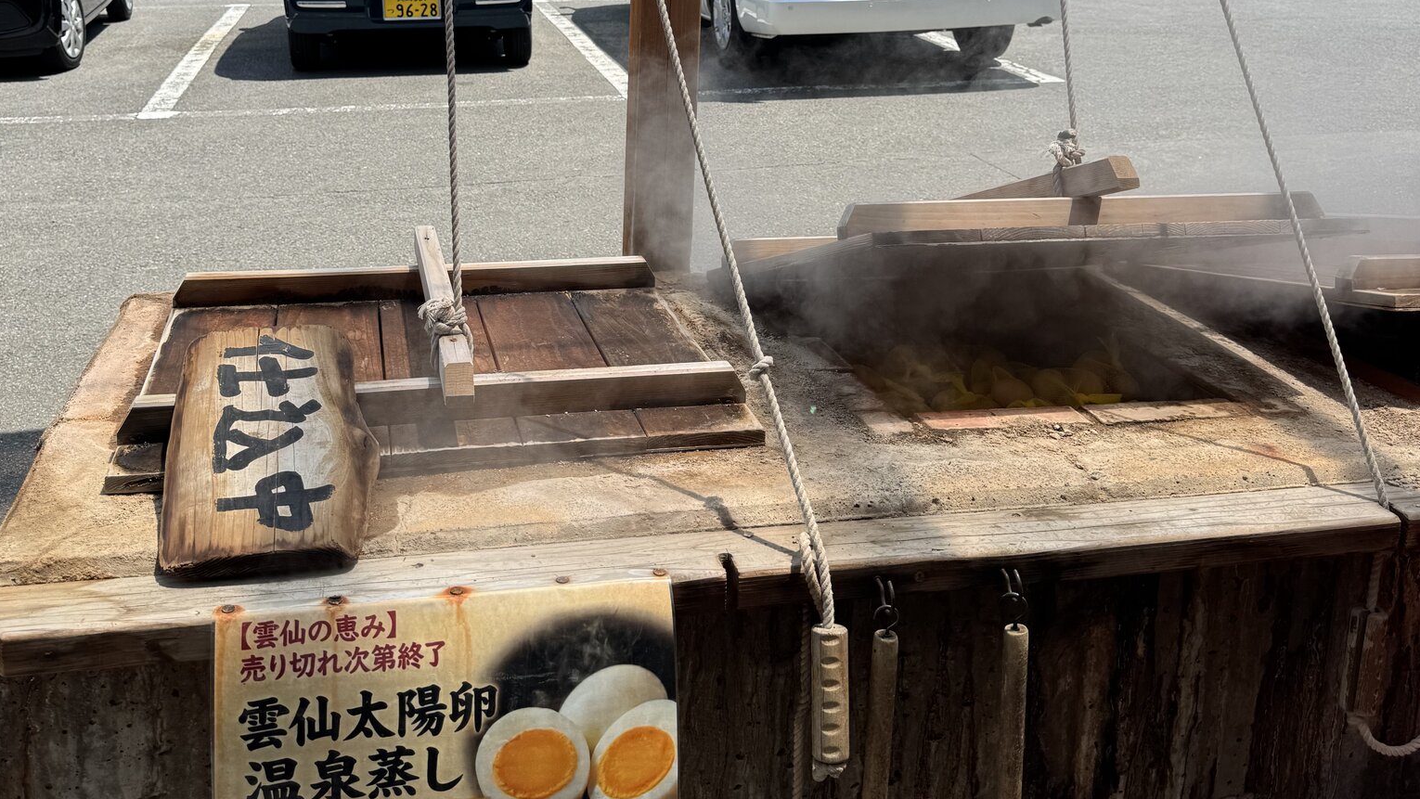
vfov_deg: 32.6
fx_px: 1318
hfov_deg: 56.6
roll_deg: -2.9
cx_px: 709
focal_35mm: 35
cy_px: 131
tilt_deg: -9.1
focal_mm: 6.76
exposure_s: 1/2252
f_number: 1.78
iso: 80
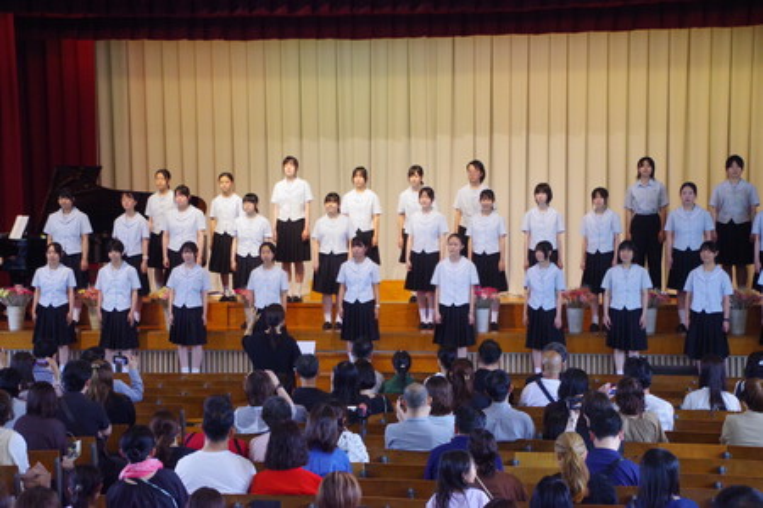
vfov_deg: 14.5
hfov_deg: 21.6
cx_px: 382
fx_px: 2003
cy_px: 254
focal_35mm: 94
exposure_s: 1/250
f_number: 5.6
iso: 6400
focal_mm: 63
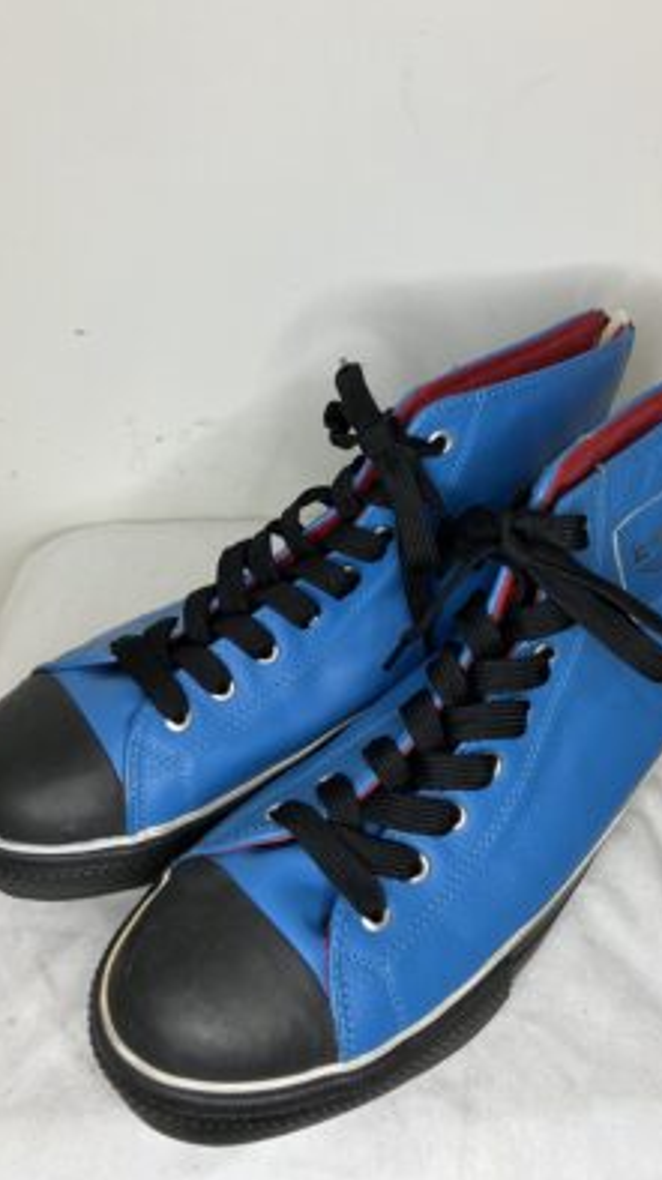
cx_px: 365
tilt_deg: -43.8
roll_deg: +1.6
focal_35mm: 31
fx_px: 969
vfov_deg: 62.7
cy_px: 590
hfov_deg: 37.7
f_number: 1.8
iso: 50
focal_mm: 3.99
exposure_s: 1/50
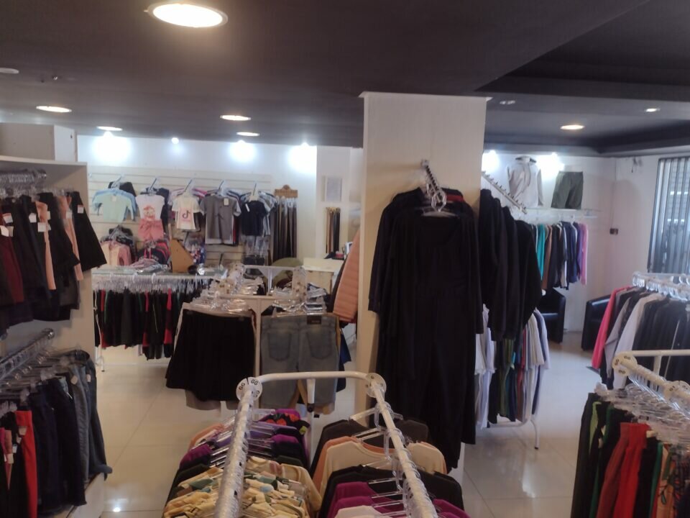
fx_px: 538
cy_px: 259
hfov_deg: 65.3
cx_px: 345
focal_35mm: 27
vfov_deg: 51.4
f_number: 1.7
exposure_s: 1/40
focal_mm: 4.71
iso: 108
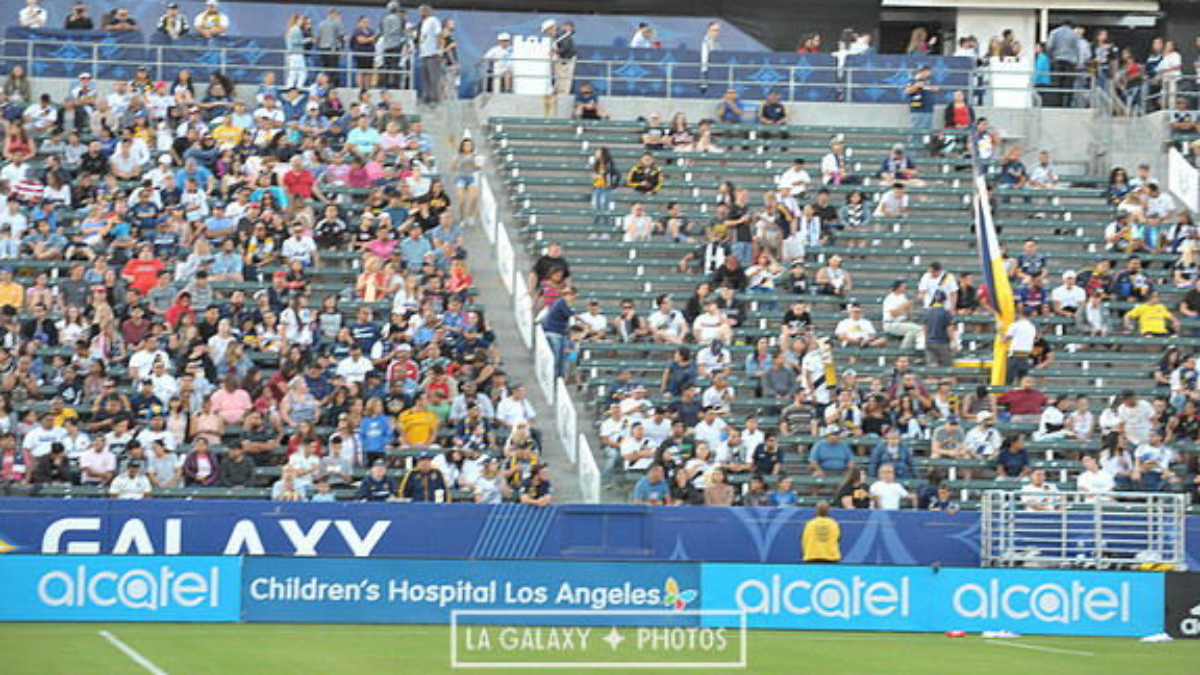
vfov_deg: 8.9
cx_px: 598
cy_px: 325
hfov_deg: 15.7
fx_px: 4359
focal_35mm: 137
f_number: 5
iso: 400
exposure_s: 1/100
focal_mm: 130
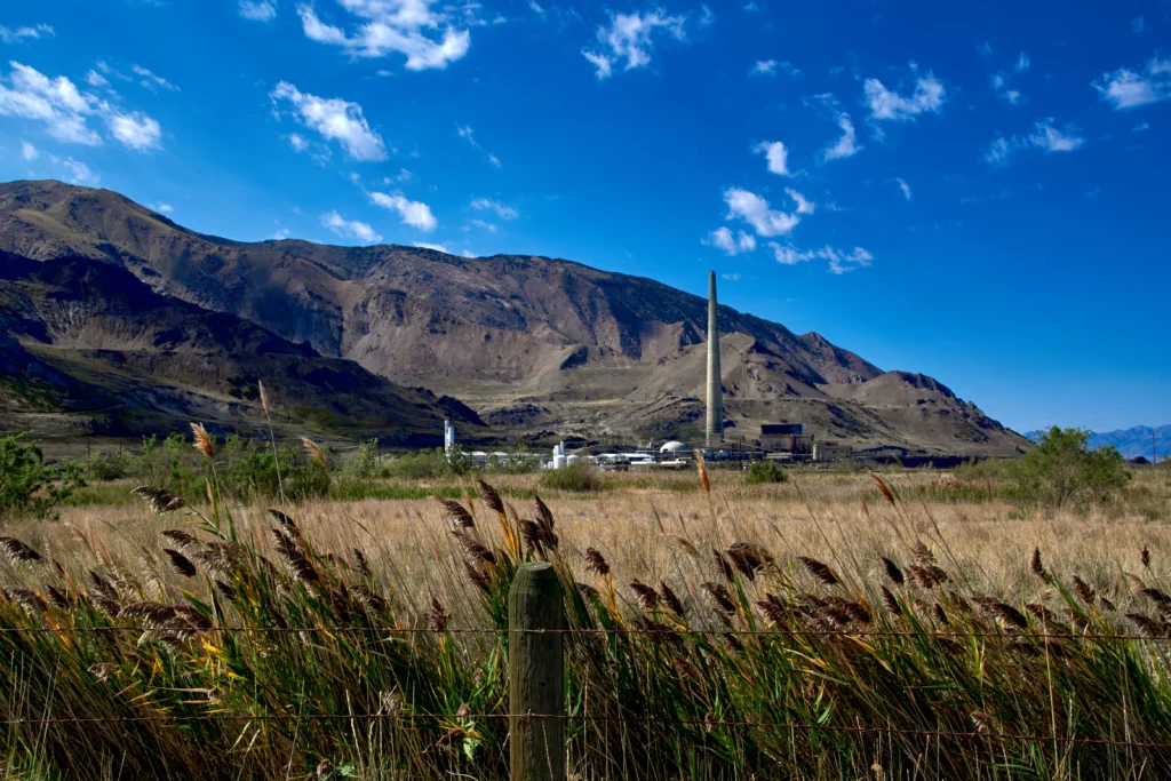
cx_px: 586
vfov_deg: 31.9
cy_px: 390
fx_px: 1366
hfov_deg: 46.4
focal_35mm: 42
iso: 100
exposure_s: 1/125
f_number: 20
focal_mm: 28
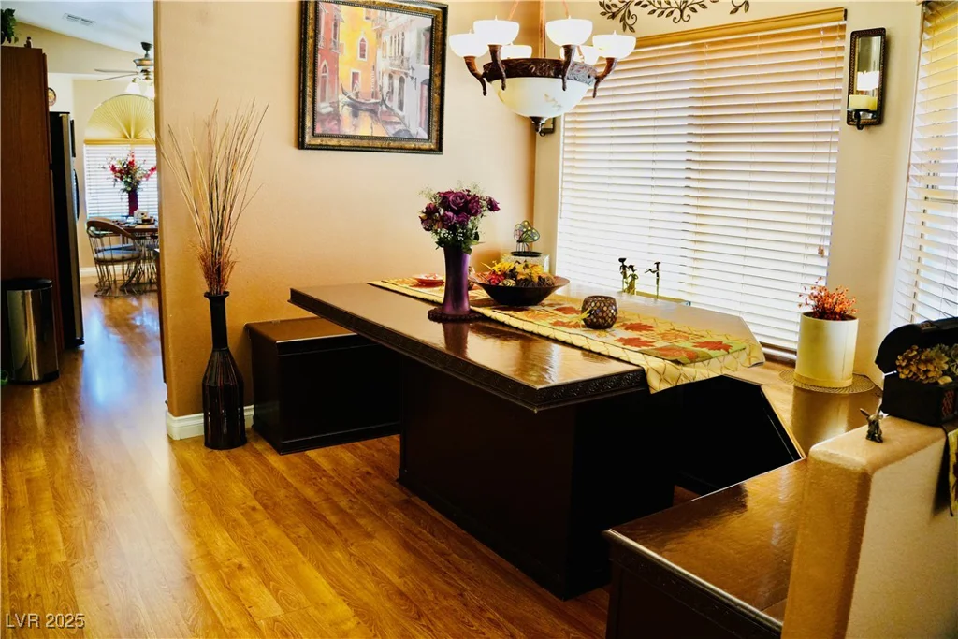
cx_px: 479
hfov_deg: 67.4
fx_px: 719
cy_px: 320
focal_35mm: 27
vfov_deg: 47.9
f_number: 4
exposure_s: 1/160
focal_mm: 18
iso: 1600
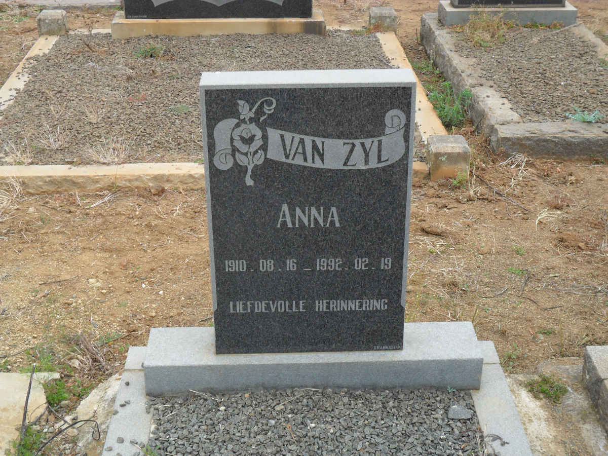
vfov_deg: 28.0
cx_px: 304
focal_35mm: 52
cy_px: 228
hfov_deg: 36.8
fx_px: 913
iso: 100
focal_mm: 9.3
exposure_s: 1/125
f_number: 5
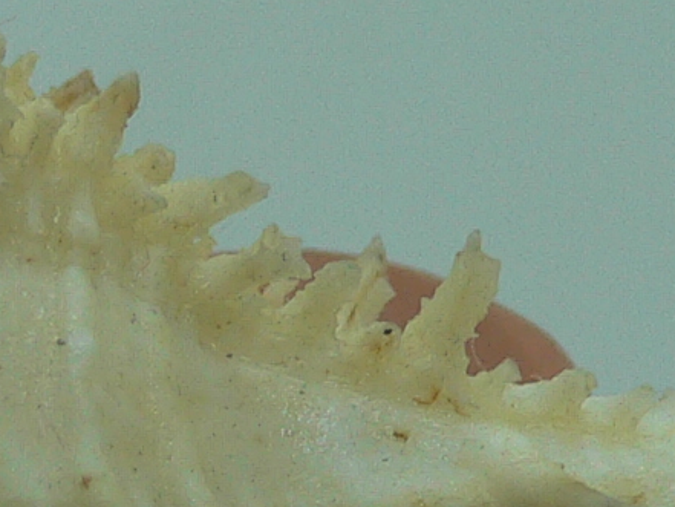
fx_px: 3121
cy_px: 764
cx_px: 132
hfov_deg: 12.3
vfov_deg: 9.0
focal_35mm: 160
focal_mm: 4.6
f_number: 2.8
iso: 80
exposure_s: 1/60
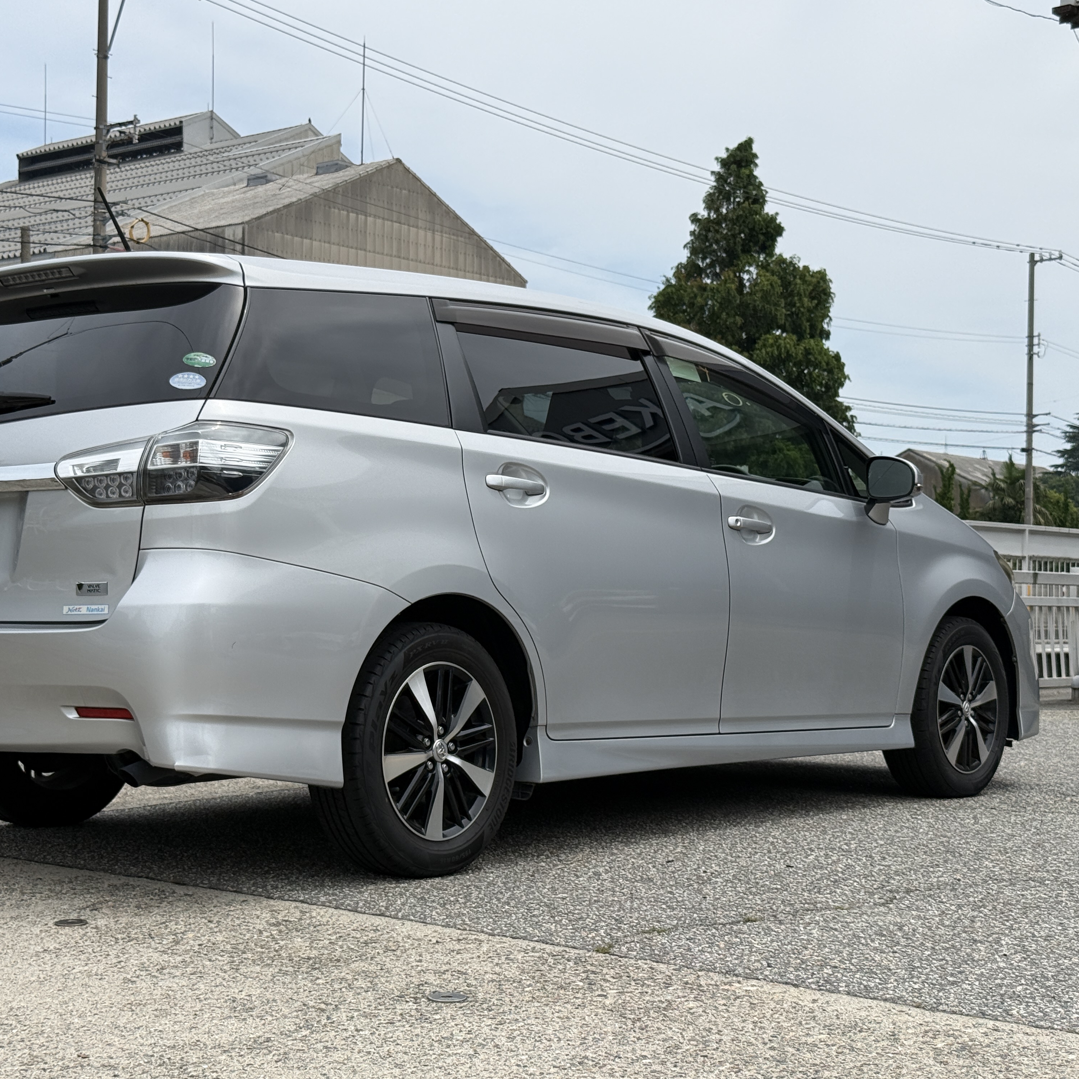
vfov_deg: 30.0
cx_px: 383
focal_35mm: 57
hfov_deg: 29.9
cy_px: 541
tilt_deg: +1.4
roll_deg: -1.3
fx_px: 2010
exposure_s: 1/5587
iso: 64
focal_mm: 6.76
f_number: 1.78
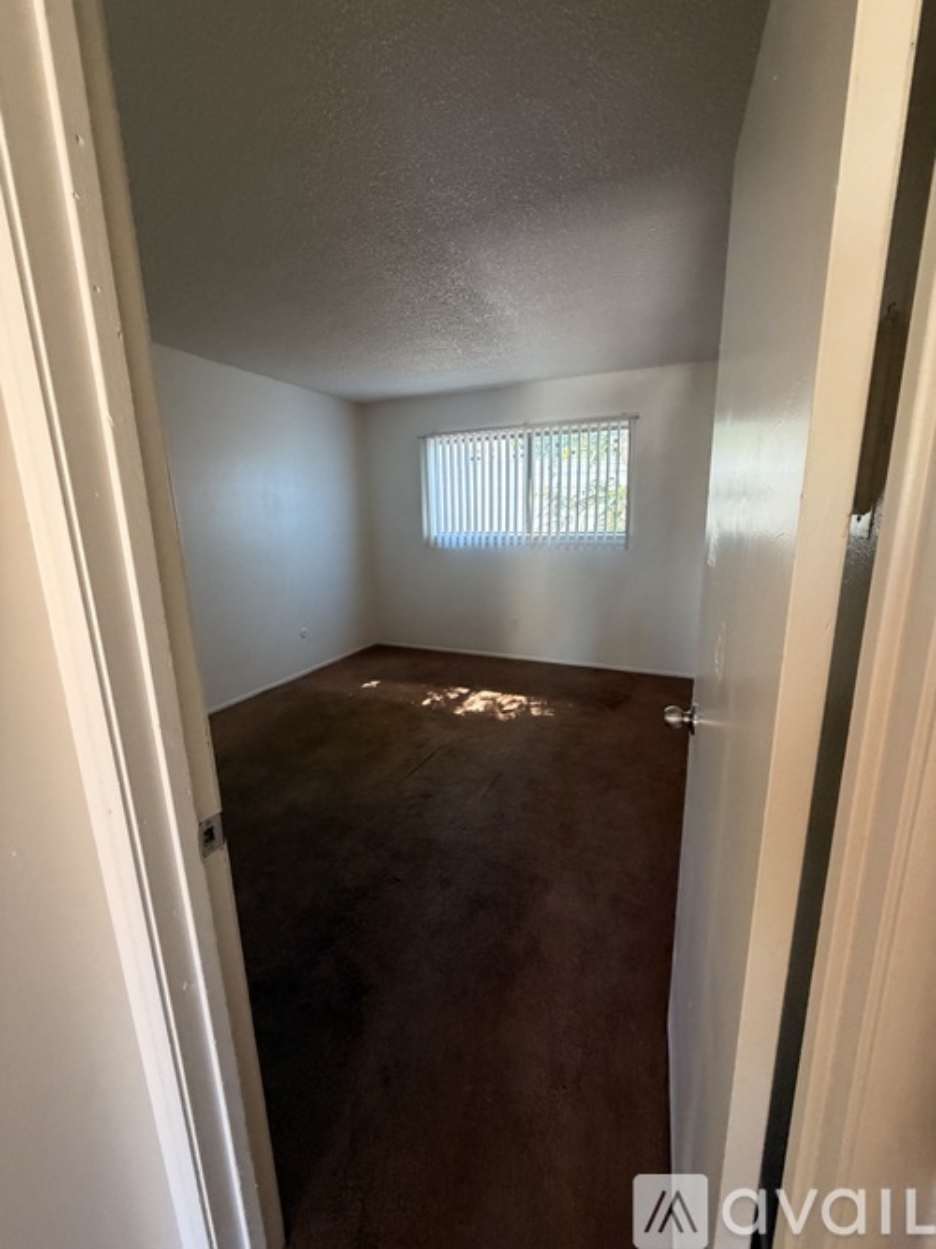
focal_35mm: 14
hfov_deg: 85.7
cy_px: 624
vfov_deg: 102.1
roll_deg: +2.9
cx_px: 468
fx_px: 505
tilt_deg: -12.4
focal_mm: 2.22
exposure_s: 1/79
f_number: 2.2
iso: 320
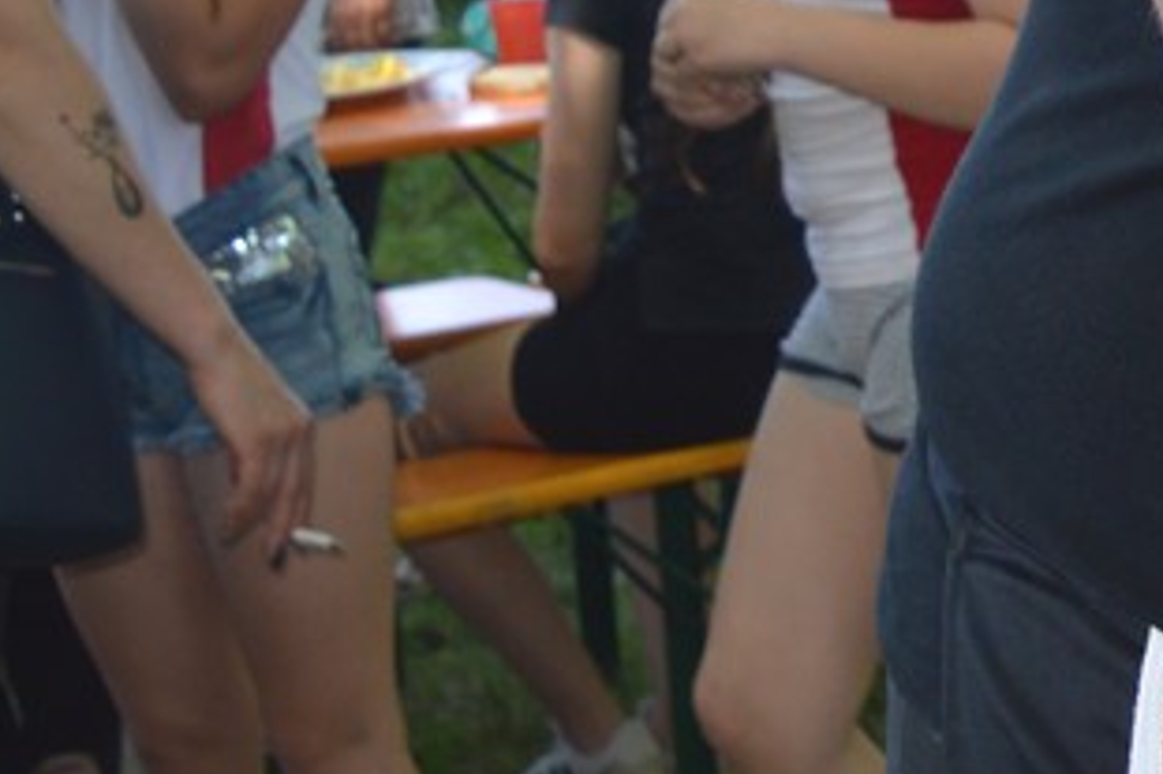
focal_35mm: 141
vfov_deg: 9.7
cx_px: 2427
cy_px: 146
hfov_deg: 12.5
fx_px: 4552
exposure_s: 1/125
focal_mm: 18
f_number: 4
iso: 100
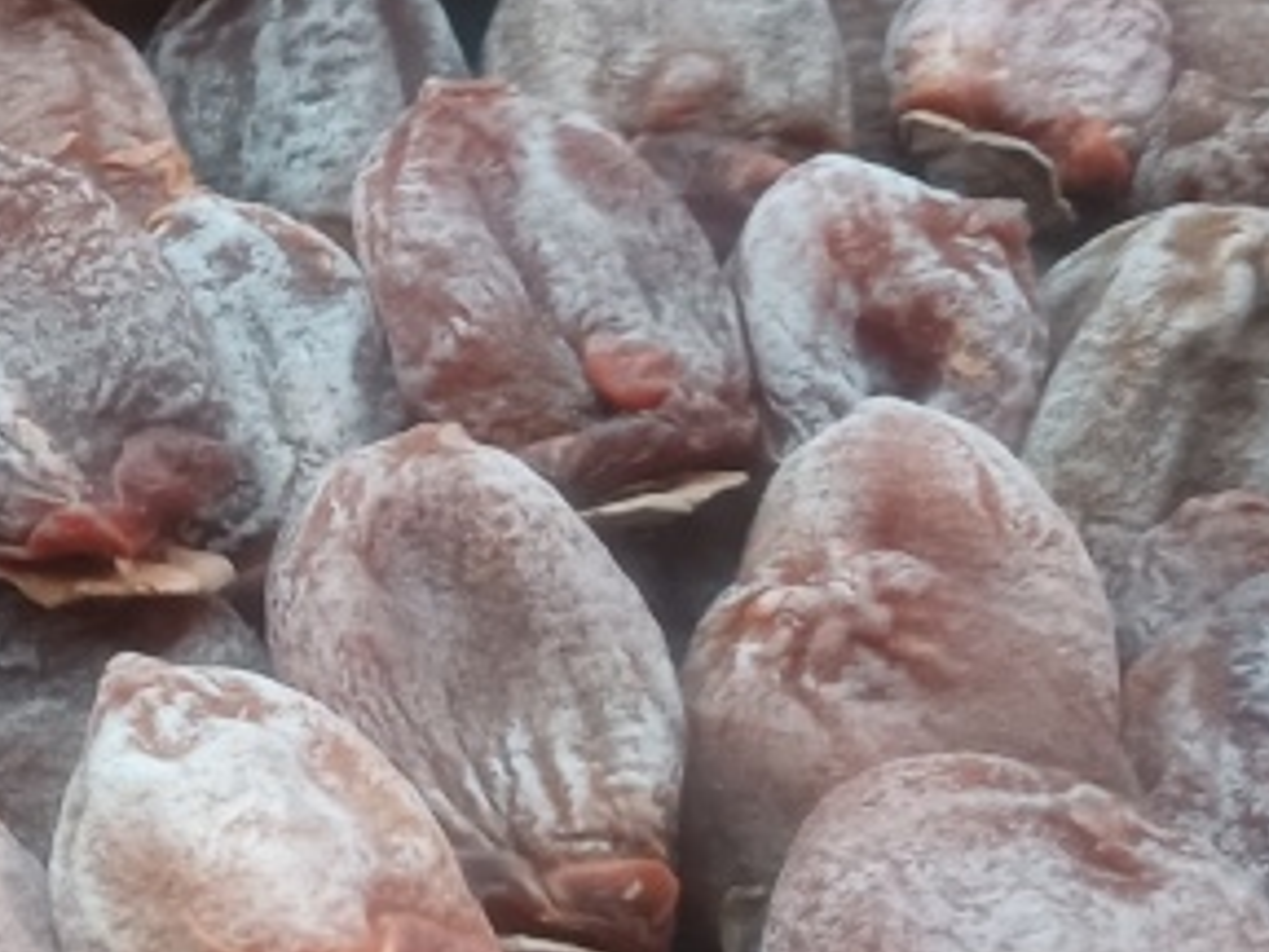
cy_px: 242
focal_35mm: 75
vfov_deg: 19.5
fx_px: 2749
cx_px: -93
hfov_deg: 24.4
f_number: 1.9
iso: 2671
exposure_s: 1/20
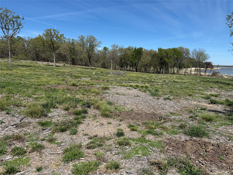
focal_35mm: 24
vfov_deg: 56.8
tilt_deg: -8.4
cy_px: 88
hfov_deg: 71.6
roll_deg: -0.8
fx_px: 162
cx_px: 116
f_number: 1.78
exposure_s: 1/5319
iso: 80
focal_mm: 6.76
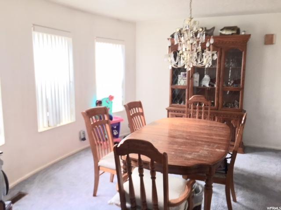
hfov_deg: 61.7
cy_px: 105
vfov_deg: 48.2
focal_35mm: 29
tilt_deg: -7.1
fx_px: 235
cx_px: 140
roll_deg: -0.9
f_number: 2.2
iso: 32
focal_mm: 4.15
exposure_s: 1/40
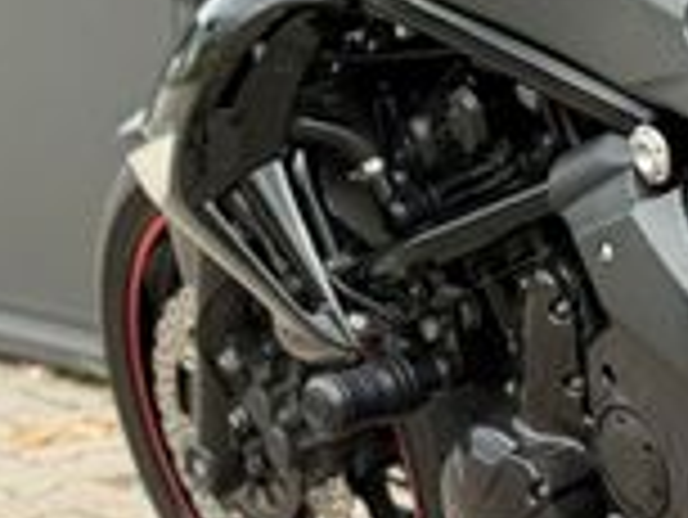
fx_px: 3998
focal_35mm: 201
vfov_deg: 7.4
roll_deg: -0.2
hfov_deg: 9.5
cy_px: 144
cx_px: 1052
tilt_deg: -6.5
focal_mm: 6.76
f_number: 1.78
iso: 100
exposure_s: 1/242
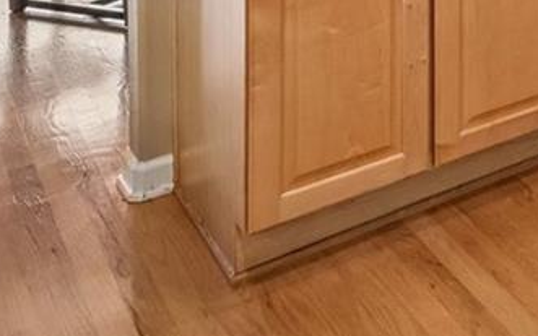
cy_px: -385
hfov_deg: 23.2
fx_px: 1012
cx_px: 832
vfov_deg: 14.7
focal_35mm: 69
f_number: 6.3
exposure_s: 1/15
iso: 125
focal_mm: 14
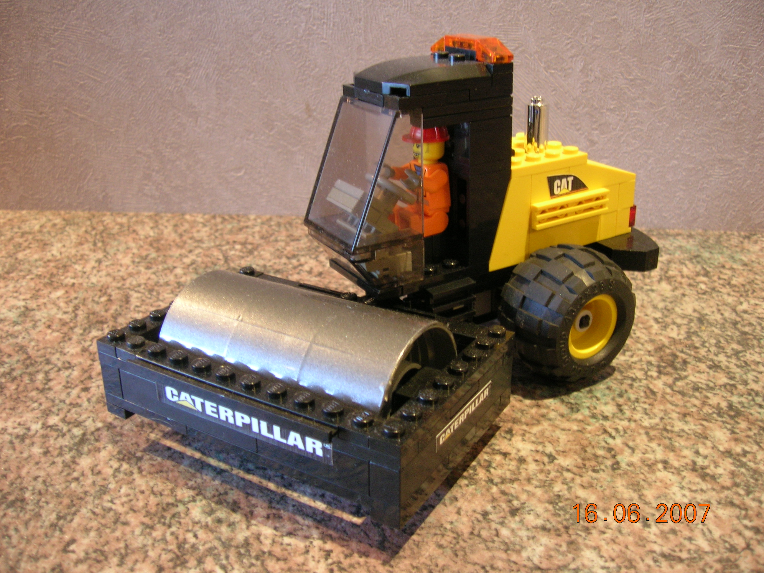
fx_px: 750
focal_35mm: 34
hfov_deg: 54.0
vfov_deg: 41.8
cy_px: 286
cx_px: 382
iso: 100
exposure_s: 1/3.7
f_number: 2.9
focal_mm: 5.7
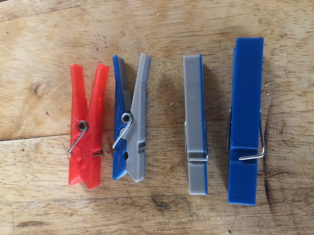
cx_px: 157
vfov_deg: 49.7
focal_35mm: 28
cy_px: 118
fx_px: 254
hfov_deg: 63.4
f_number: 1.8
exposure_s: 1/4
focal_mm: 3.99
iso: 80
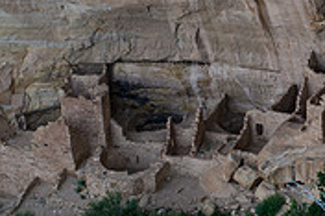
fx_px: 911
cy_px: 62
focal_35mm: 101
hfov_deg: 19.5
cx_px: 344
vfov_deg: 13.5
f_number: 8
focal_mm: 26
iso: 450
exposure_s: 1/200
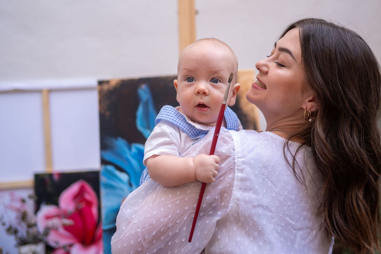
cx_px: 199
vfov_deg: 29.8
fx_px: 476
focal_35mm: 45
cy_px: 113
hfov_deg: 43.6
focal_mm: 40
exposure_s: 1/200
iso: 160
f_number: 2
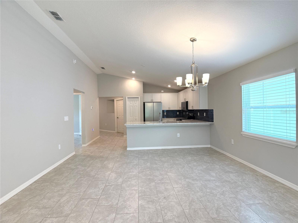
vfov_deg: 56.8
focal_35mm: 24
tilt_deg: +0.2
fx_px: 207
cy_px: 112
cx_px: 149
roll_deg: +0.7
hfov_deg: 71.6
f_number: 1.78
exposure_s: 1/234
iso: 160
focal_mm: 6.76
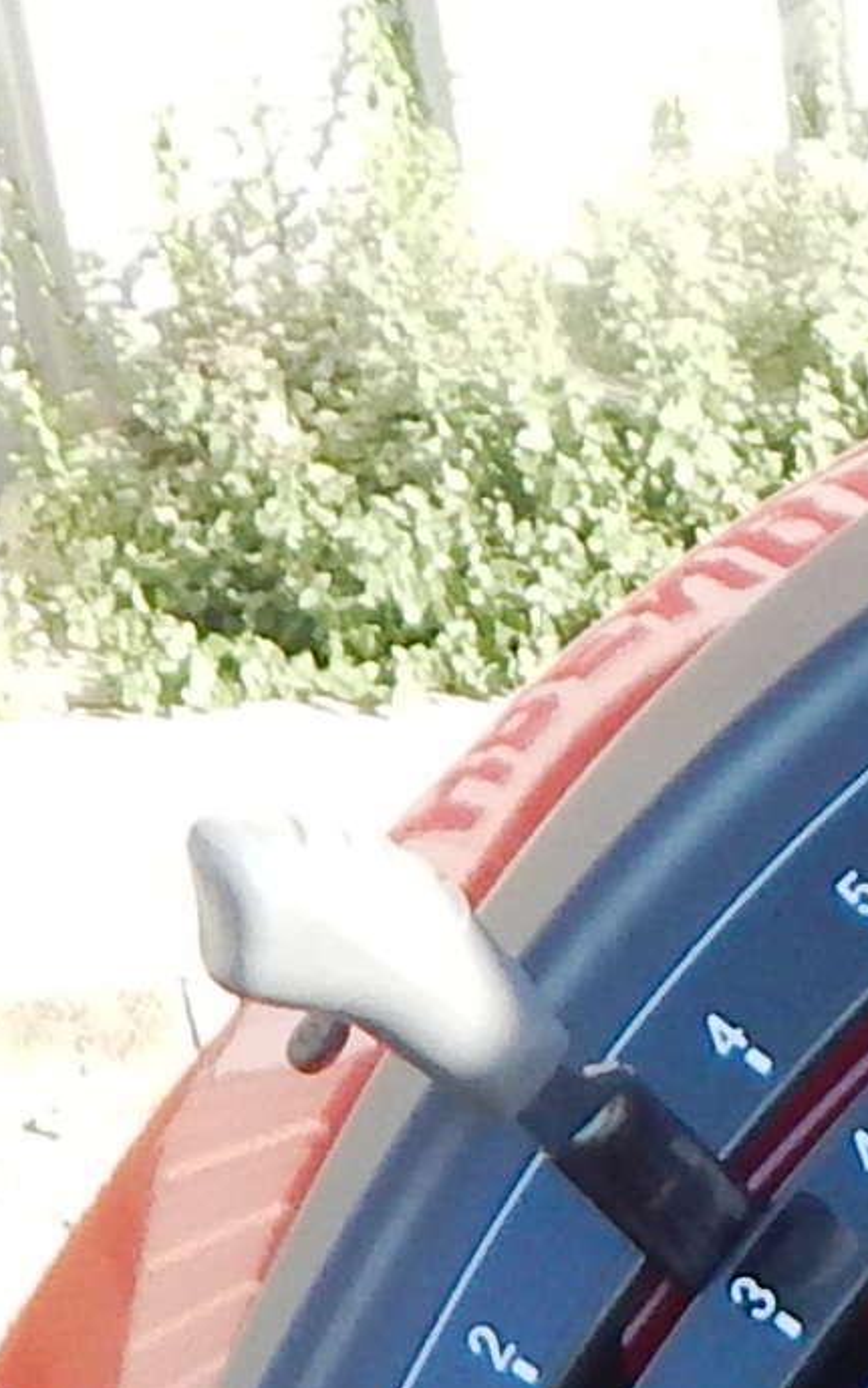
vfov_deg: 12.7
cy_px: 2061
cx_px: 2244
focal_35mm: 156
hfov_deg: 7.7
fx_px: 5901
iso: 125
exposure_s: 1/250
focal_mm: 4
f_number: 3
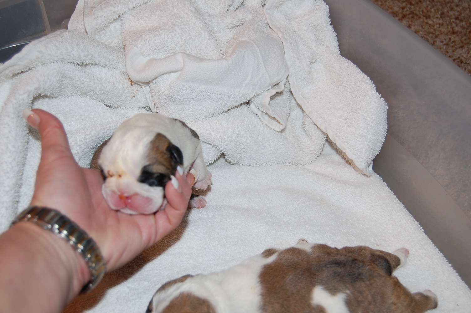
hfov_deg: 43.6
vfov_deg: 29.8
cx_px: 236
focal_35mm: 45
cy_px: 156
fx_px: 588
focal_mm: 30
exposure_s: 1/60
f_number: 4.2
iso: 400
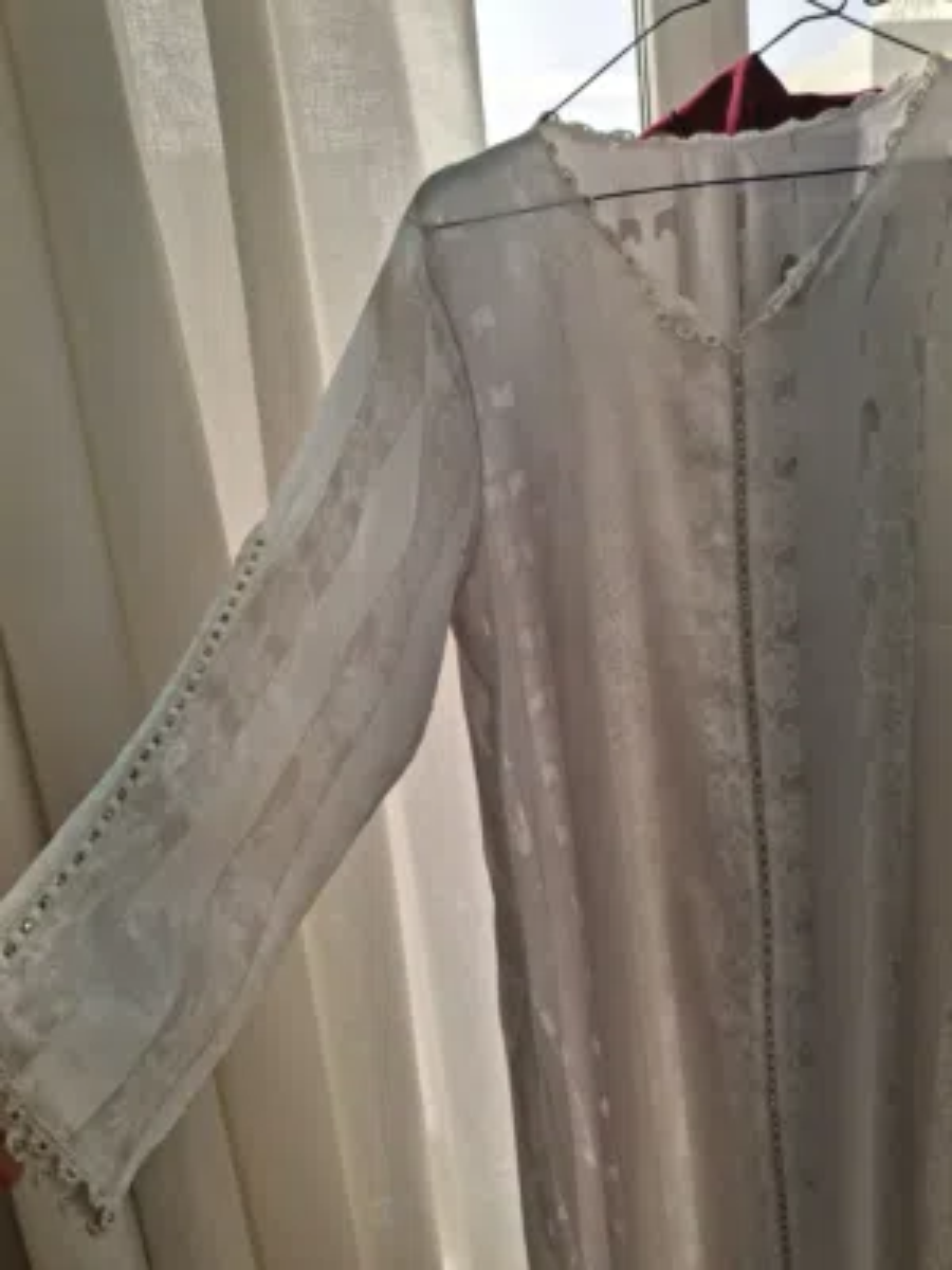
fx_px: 917
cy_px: 635
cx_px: 476
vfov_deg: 69.4
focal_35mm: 25
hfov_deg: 54.9
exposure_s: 1/250
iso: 32
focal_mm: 4.69
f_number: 1.8
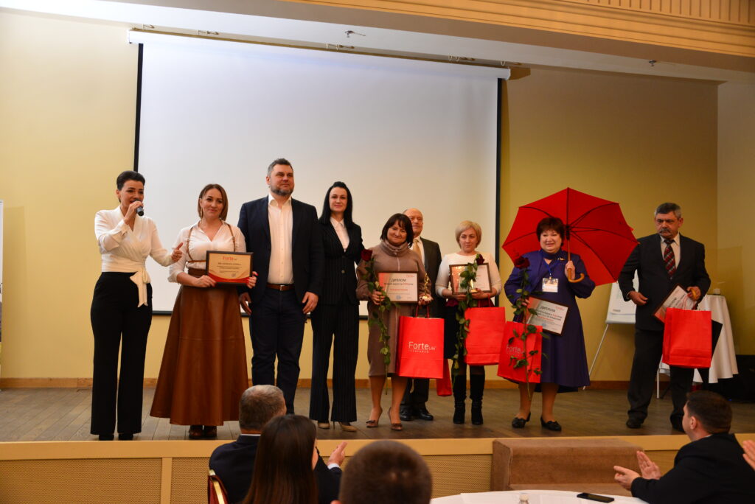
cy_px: 252
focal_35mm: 36
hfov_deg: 53.1
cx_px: 378
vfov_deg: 36.9
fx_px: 755
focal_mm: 36
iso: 1250
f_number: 4
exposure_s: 1/200
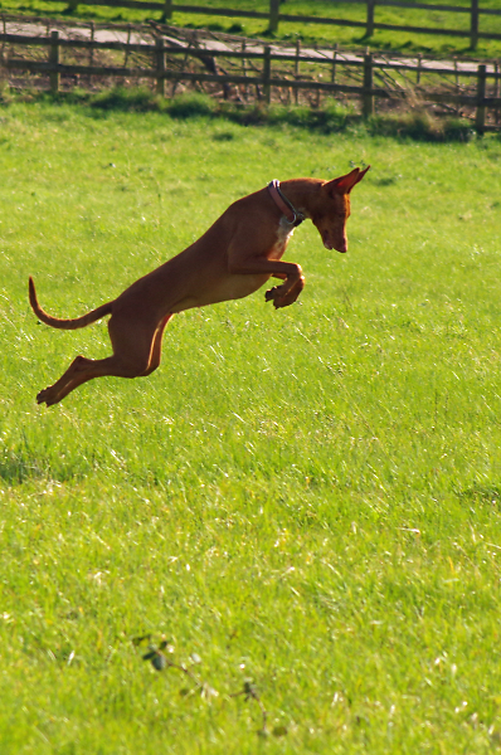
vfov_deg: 6.9
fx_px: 6284
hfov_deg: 4.6
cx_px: 250
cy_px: 378
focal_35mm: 300
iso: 400
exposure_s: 1/800
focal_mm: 200
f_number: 9
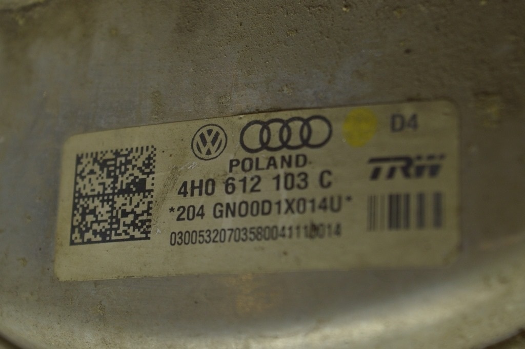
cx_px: 262
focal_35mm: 82
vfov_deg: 16.5
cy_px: 174
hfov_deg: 24.6
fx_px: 1202
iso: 400
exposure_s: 1/60
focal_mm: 55
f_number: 5.6
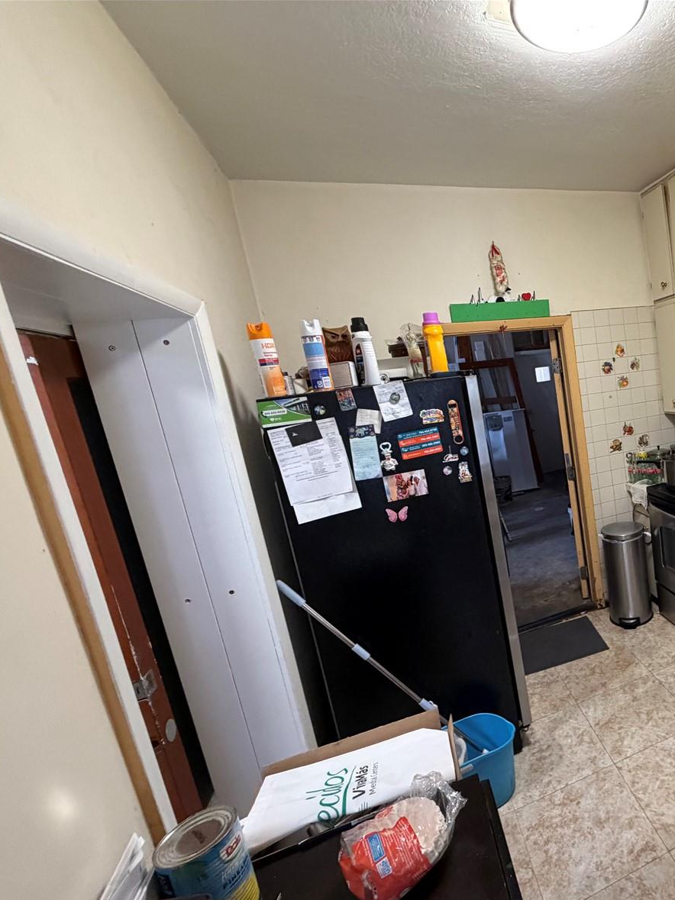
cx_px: 604
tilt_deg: -10.5
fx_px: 494
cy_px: 457
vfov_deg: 84.7
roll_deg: +6.7
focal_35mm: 19
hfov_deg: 58.9
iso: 400
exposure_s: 1/60
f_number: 2.2
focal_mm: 2.22
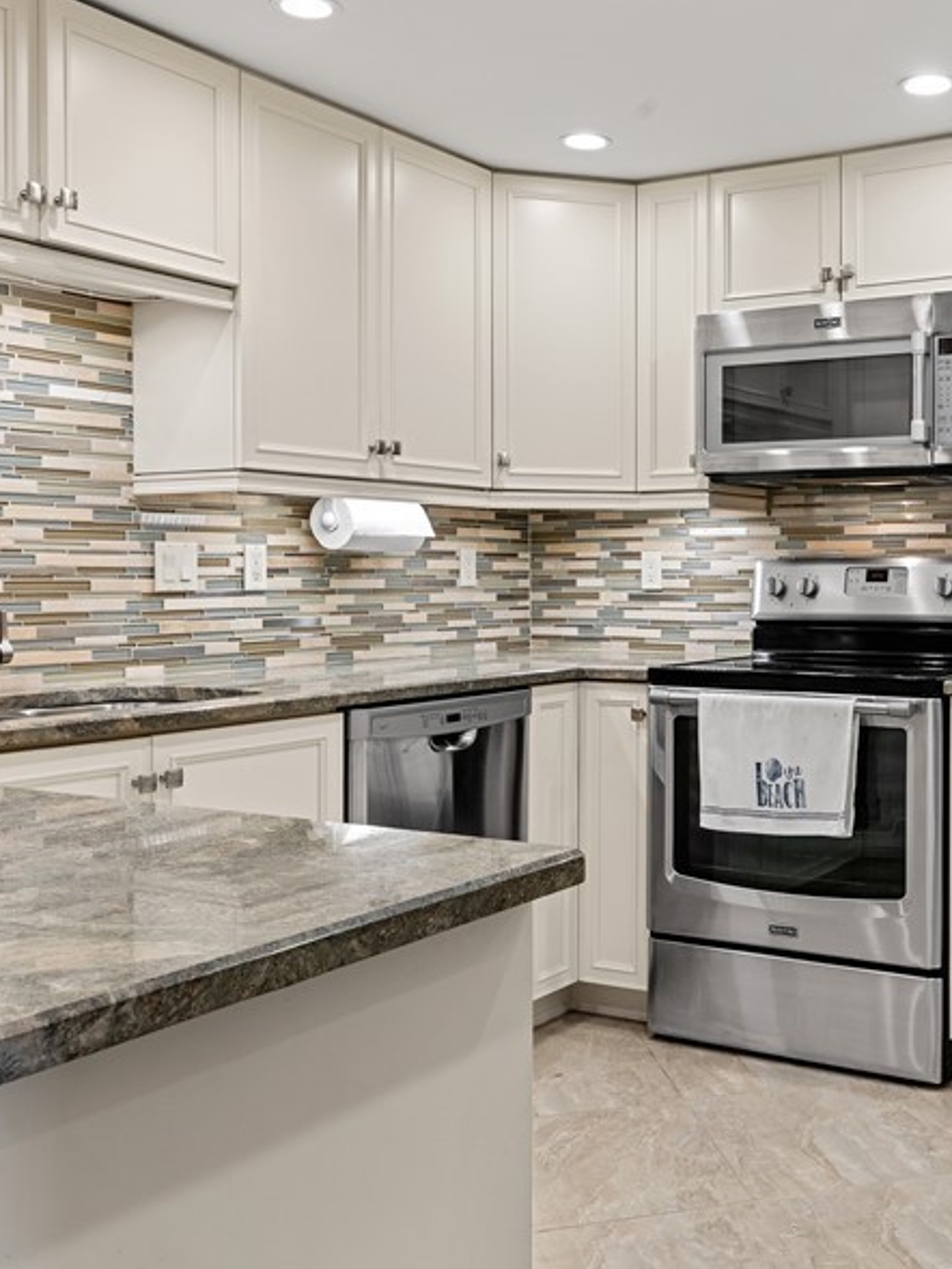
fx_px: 1430
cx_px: 779
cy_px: 568
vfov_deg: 47.8
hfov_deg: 35.5
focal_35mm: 39
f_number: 10
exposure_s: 1/8
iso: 640
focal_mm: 22
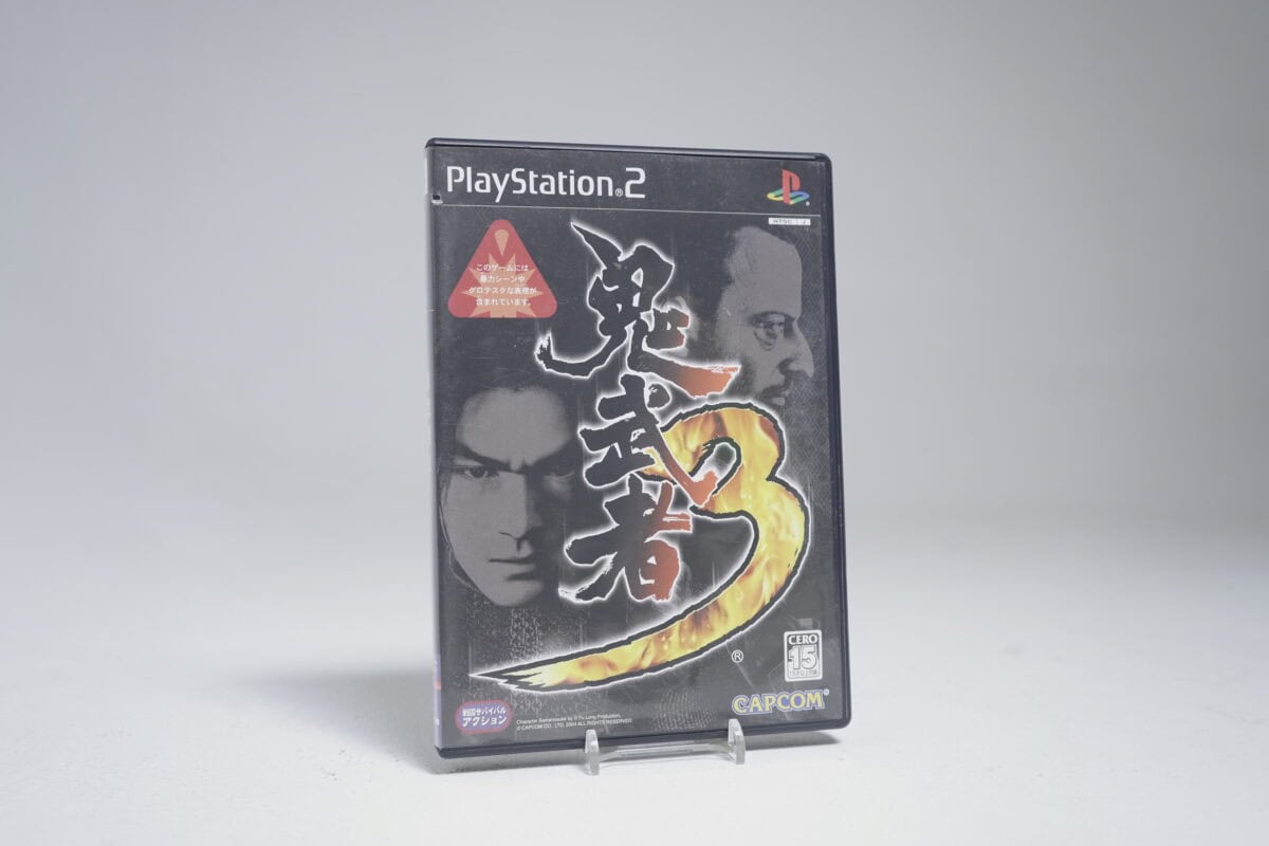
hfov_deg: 53.1
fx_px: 1269
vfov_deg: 36.9
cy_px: 423
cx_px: 634
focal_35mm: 36
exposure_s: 1/20
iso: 640
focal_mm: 36
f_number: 5.6
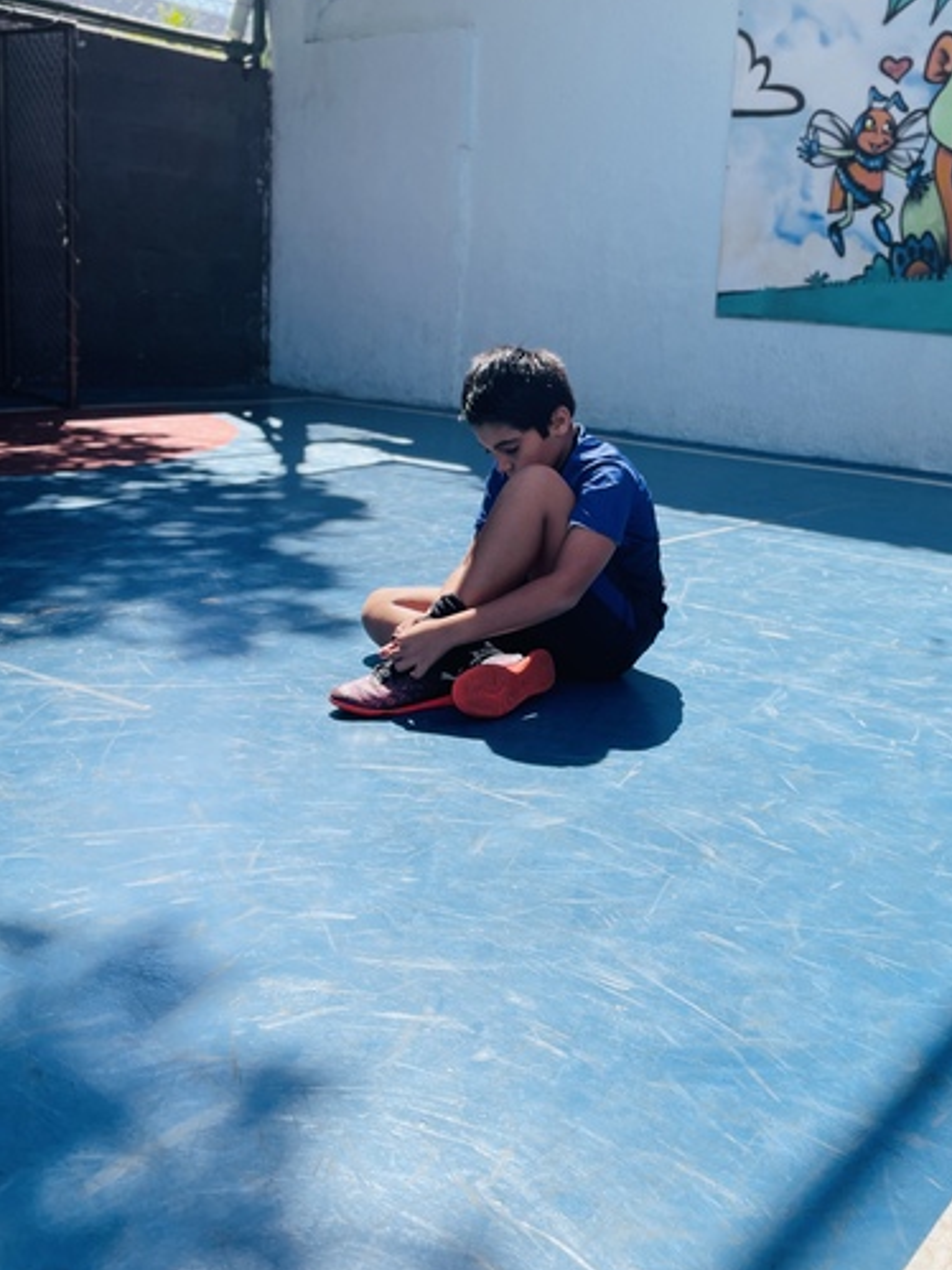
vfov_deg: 56.3
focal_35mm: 32
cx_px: 580
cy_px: 499
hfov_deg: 43.9
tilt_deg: -10.7
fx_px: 1174
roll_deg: -0.2
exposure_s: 1/749
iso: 50
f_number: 1.6
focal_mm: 4.2
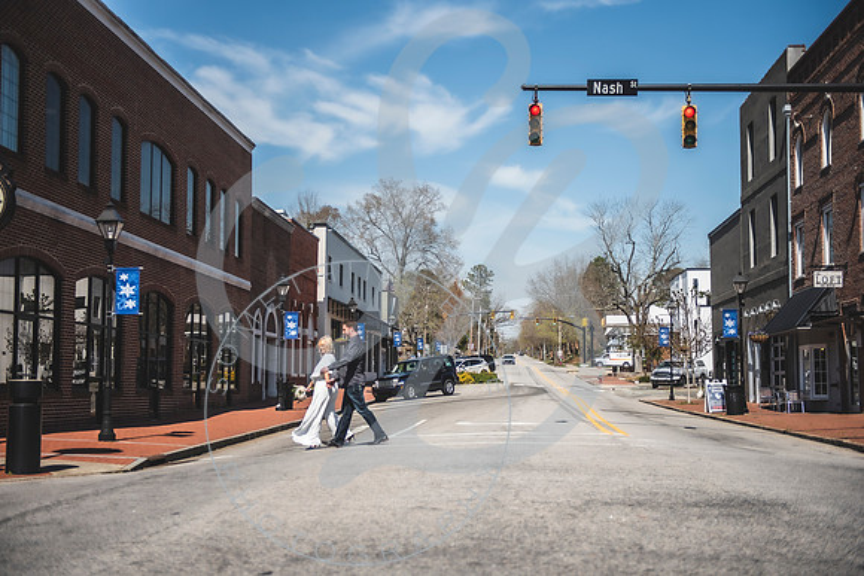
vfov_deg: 27.4
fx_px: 1184
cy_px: 288
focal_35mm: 49
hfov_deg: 40.1
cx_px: 425
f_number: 2.8
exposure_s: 1/2500
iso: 100
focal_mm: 48
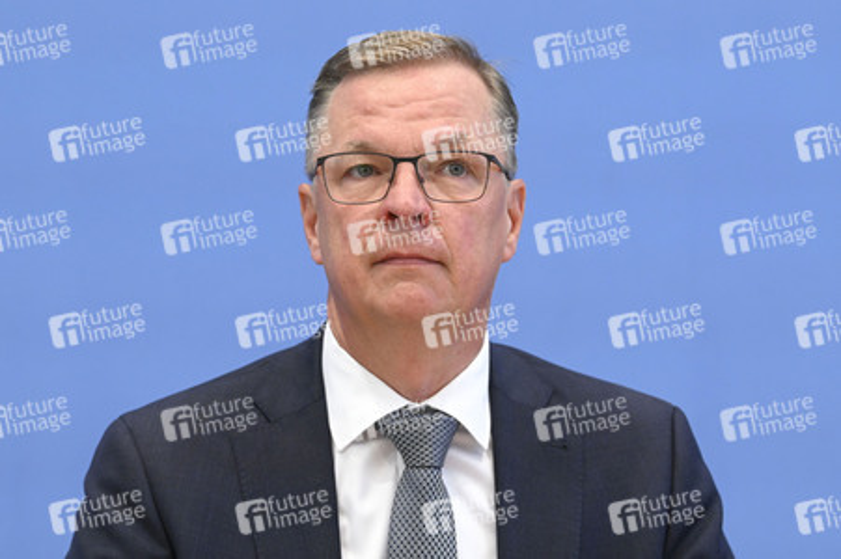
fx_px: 2451
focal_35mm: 105
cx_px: 420
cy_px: 280
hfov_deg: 19.5
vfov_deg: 13.0
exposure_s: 1/640
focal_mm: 105
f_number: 5
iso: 4000
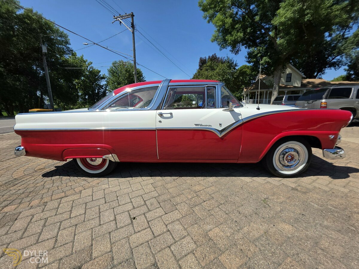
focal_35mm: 13
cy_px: 134
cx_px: 180
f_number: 1.9
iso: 40
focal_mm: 2.2
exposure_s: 1/2346
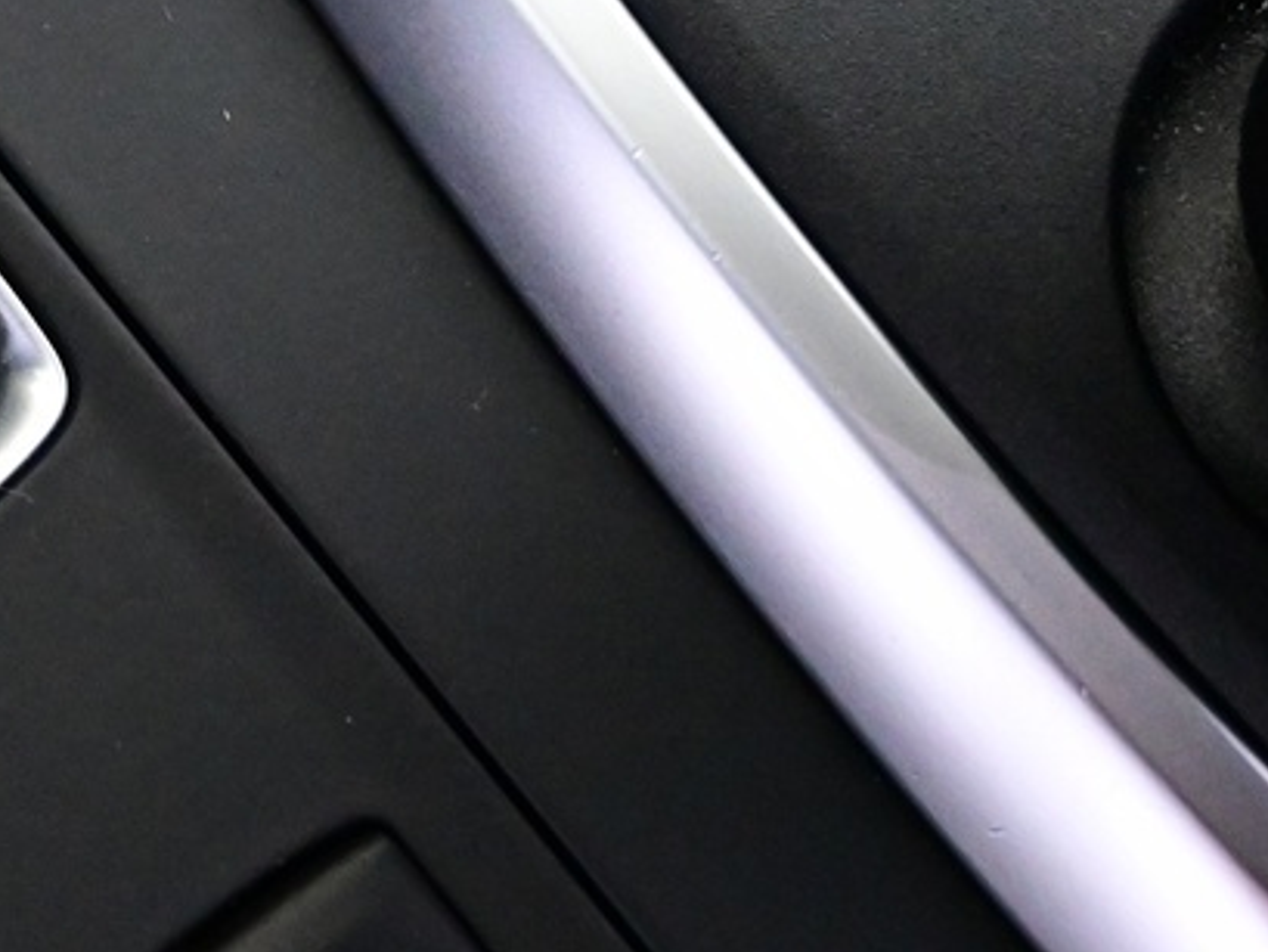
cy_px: 0
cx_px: -605
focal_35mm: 120
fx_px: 4393
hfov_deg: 15.2
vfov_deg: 12.2
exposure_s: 1/30
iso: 4000
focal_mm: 21
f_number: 4
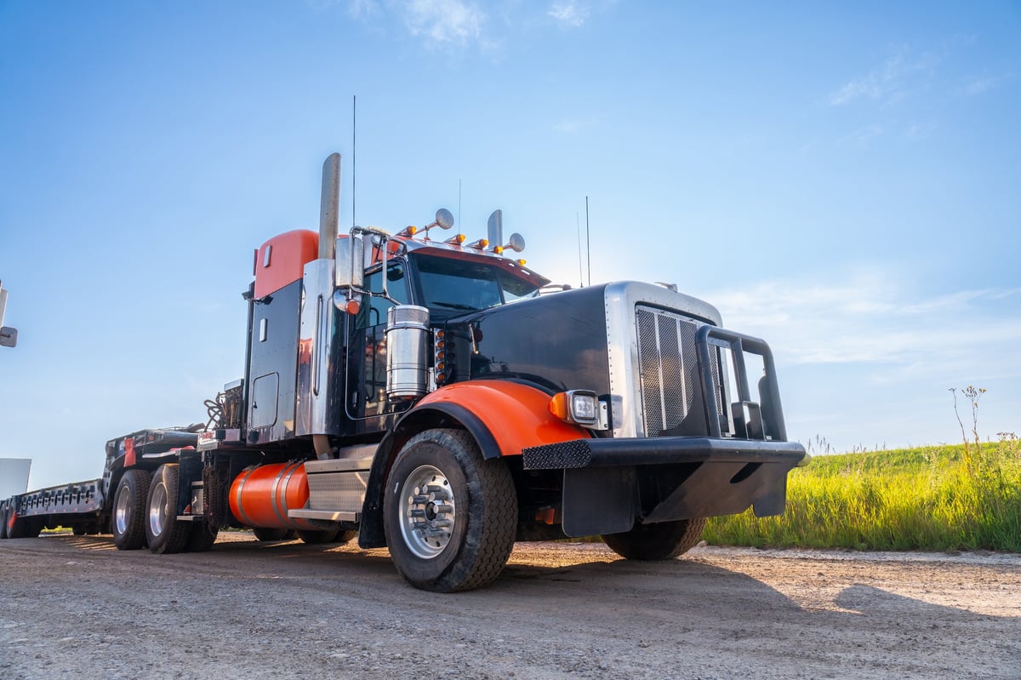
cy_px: 340
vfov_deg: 53.1
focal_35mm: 24
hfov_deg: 73.8
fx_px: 680
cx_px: 510
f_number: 8
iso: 100
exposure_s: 1/200
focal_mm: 16
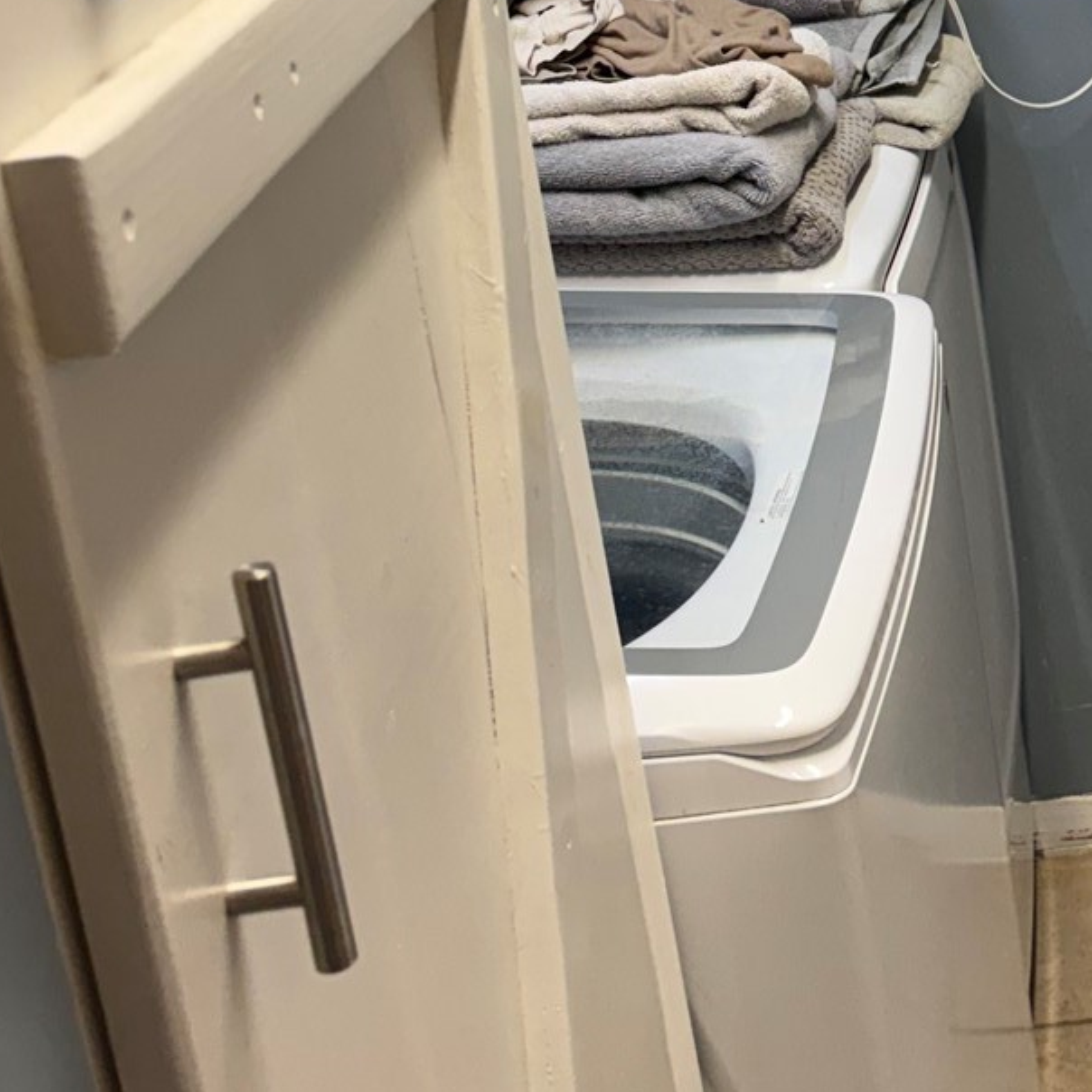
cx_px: 1251
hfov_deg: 22.2
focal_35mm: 73
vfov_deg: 22.8
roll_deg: +6.0
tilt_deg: -13.4
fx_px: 2605
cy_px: 31
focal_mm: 5.96
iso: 125
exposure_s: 1/120
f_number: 1.6
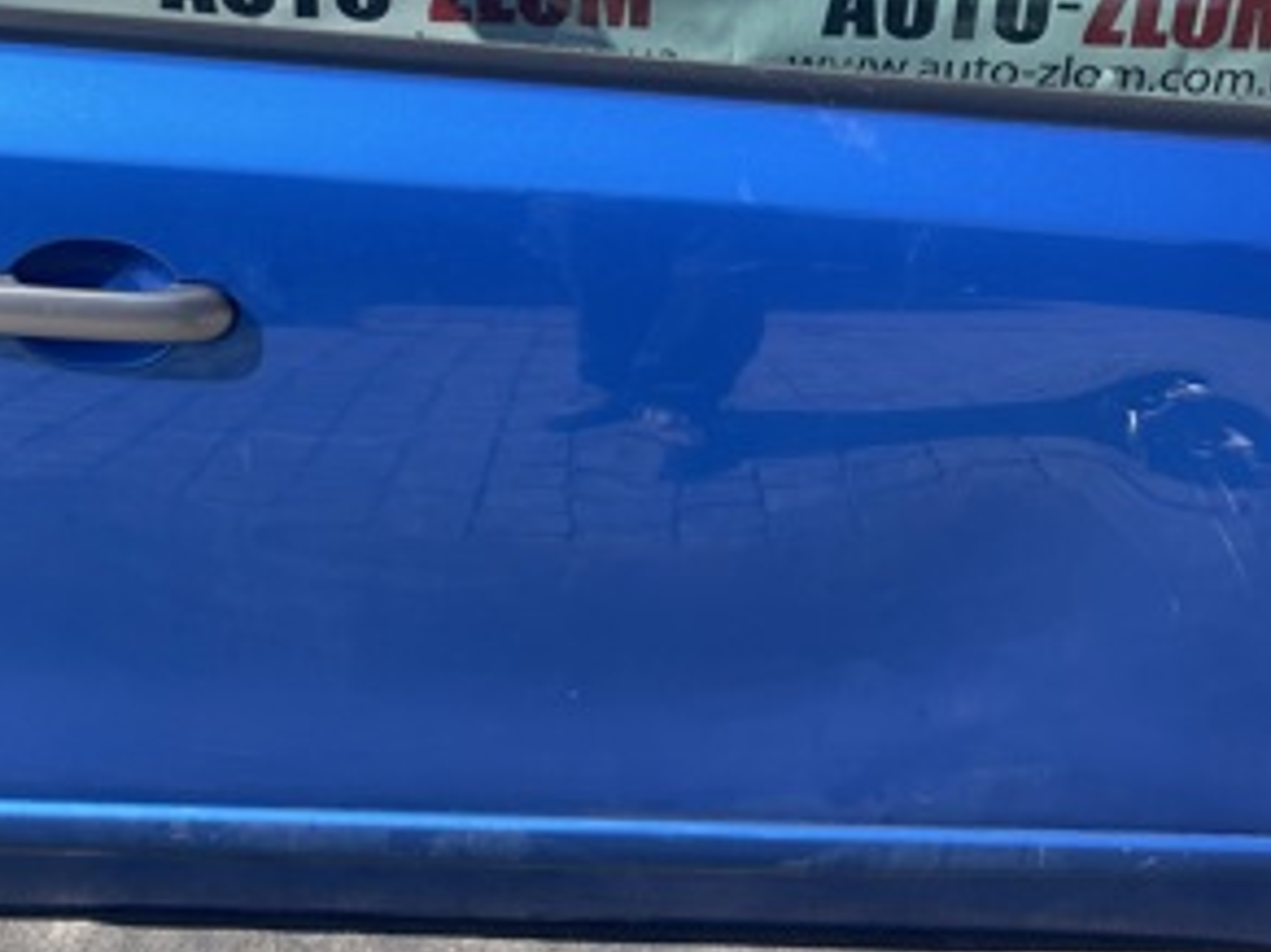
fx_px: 2019
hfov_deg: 34.9
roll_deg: -3.3
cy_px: 155
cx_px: 660
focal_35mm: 55
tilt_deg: -32.7
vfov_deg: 25.9
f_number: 1.6
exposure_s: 1/1252
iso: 32
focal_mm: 5.1
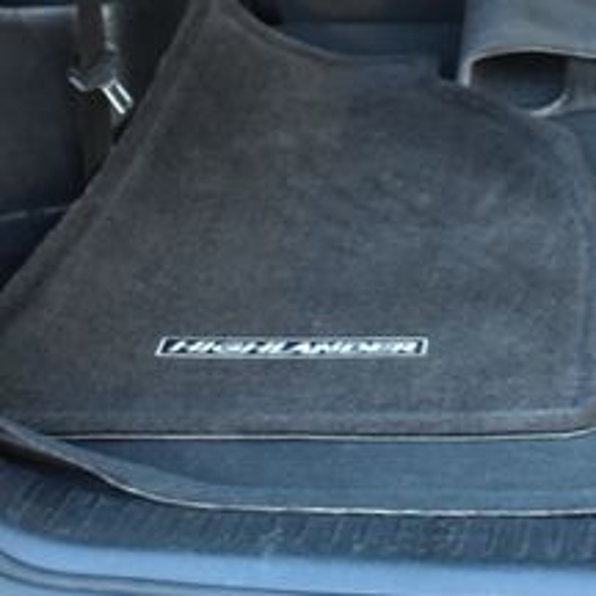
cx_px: 795
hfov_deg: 15.1
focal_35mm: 109
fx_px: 2128
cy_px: 146
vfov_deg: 15.9
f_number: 4.2
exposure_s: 1/6
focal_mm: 29
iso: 1600
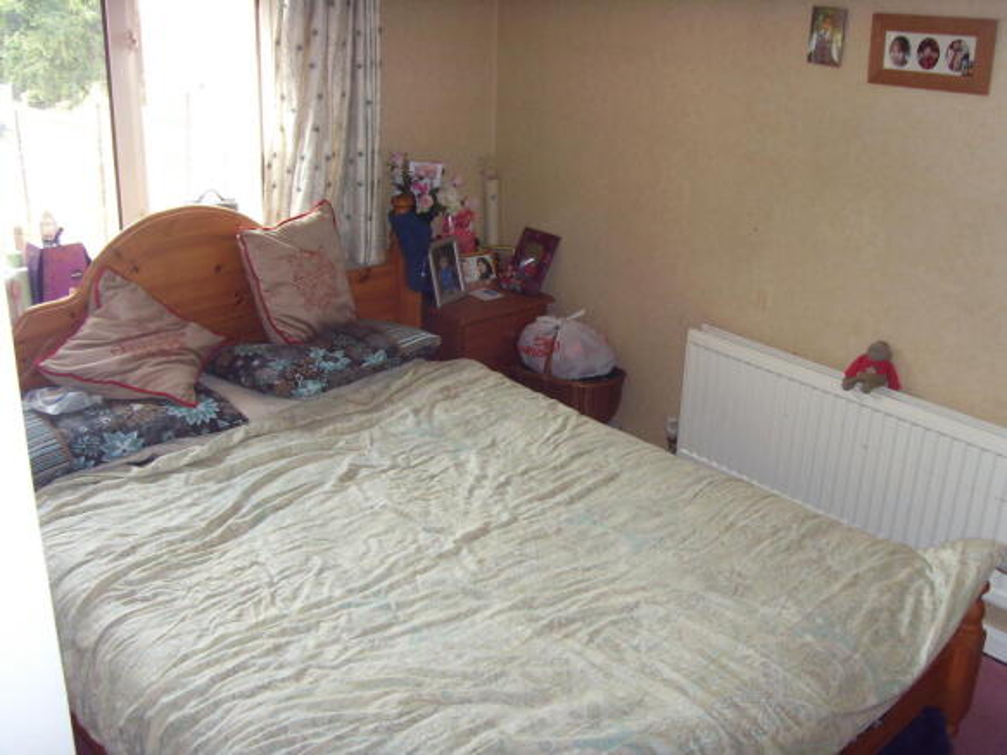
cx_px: 504
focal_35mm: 39
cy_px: 378
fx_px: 1134
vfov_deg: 36.8
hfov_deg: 47.9
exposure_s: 1/45
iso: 100
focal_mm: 6.6
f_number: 3.5
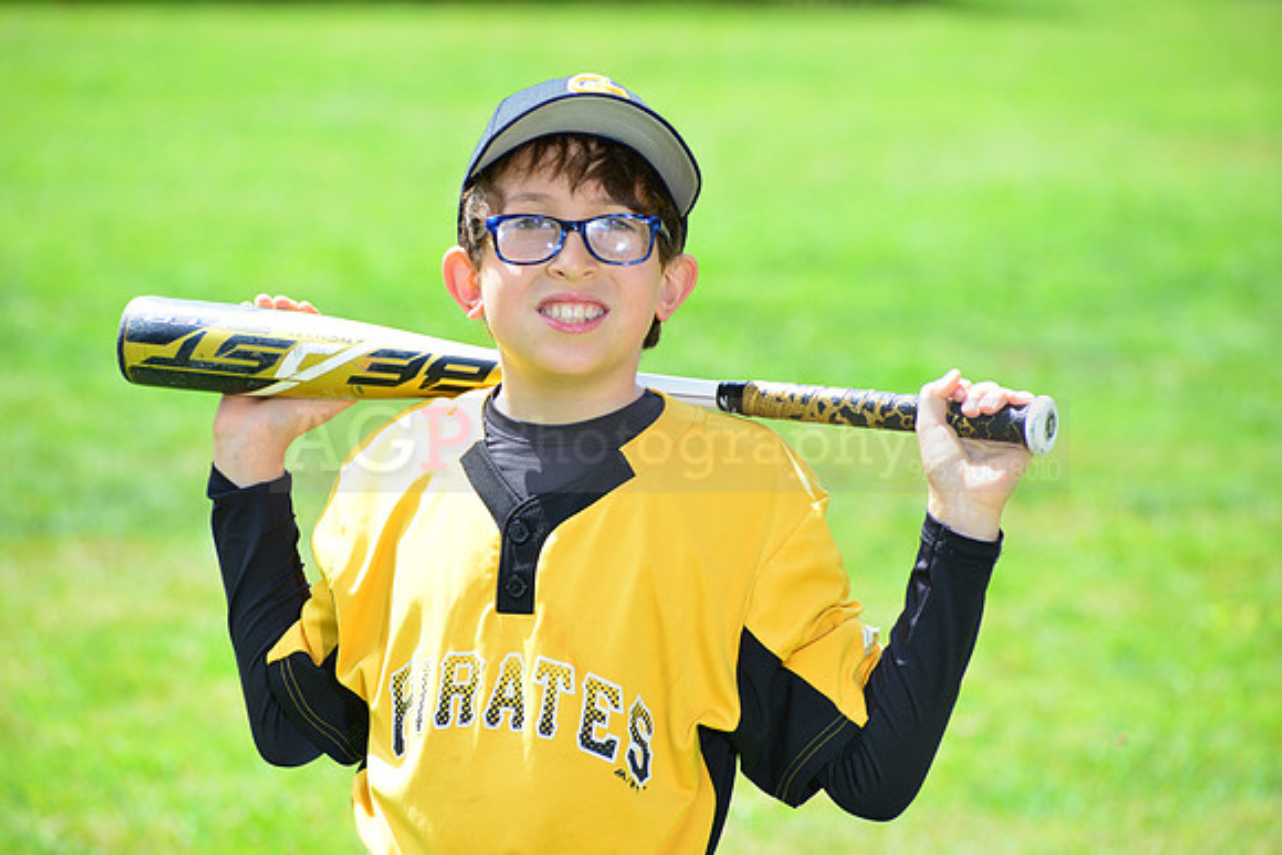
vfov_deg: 6.9
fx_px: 7124
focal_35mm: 200
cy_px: 428
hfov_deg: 10.3
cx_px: 641
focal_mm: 200
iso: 200
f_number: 8
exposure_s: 1/200
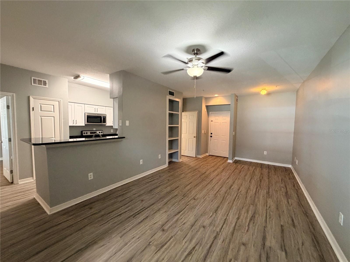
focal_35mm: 14
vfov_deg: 85.7
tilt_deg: -3.4
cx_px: 175
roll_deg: -1.1
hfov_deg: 102.1
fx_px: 142
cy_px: 131
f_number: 2.2
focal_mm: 2.22
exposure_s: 1/60
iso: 400
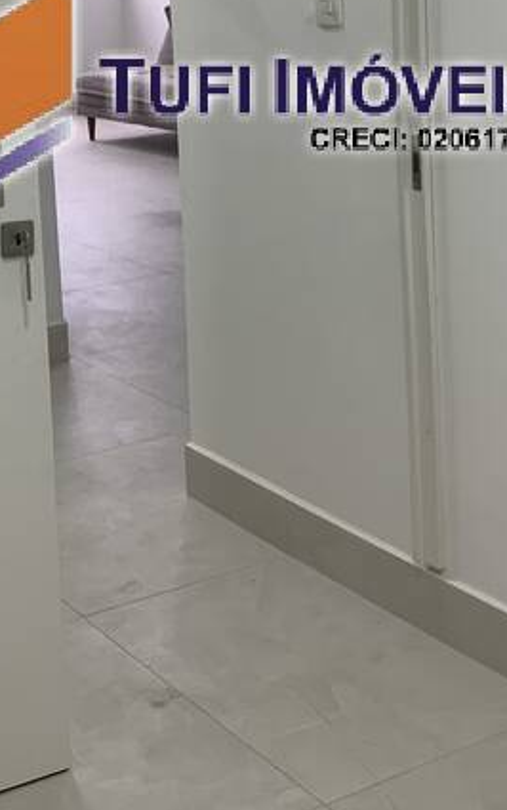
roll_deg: +3.5
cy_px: 86
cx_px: 173
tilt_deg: -5.8
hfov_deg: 18.6
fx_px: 1546
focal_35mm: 70
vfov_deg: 28.3
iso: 80
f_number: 1.8
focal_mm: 4.25
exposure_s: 1/120
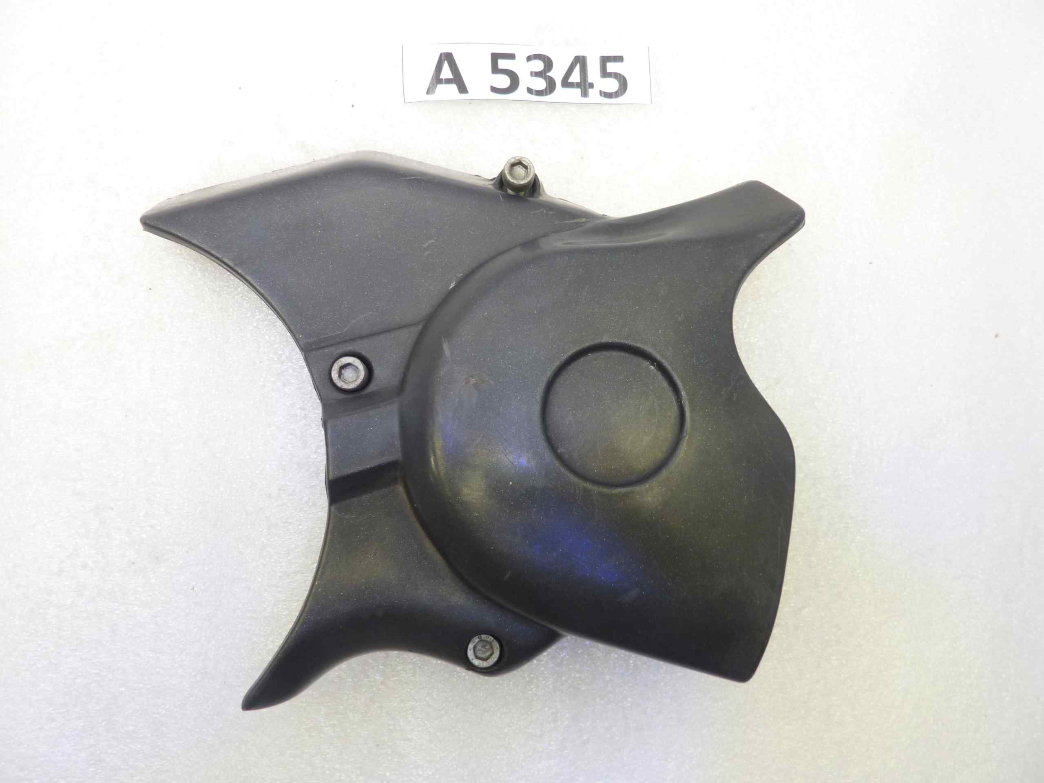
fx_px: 754
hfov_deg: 69.4
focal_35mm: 25
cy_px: 392
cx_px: 522
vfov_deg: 54.9
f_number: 3.3
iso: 80
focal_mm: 4.1
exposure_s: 1/8
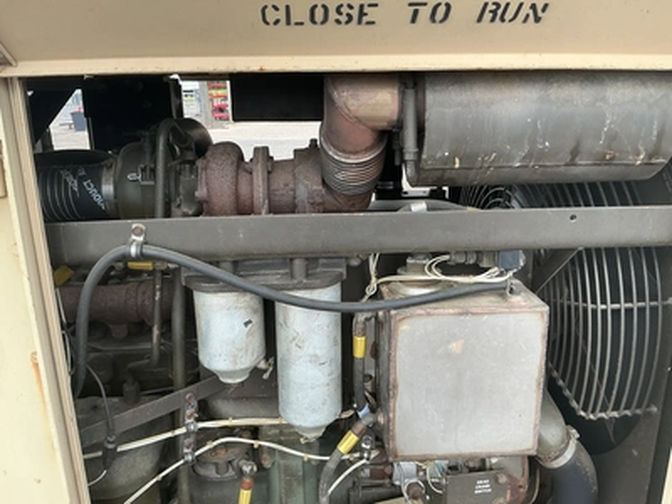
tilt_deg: -13.9
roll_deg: +2.2
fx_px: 544
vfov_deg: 49.7
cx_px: 336
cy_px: 252
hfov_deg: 63.4
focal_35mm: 28
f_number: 1.8
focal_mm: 3
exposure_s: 1/122
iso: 32
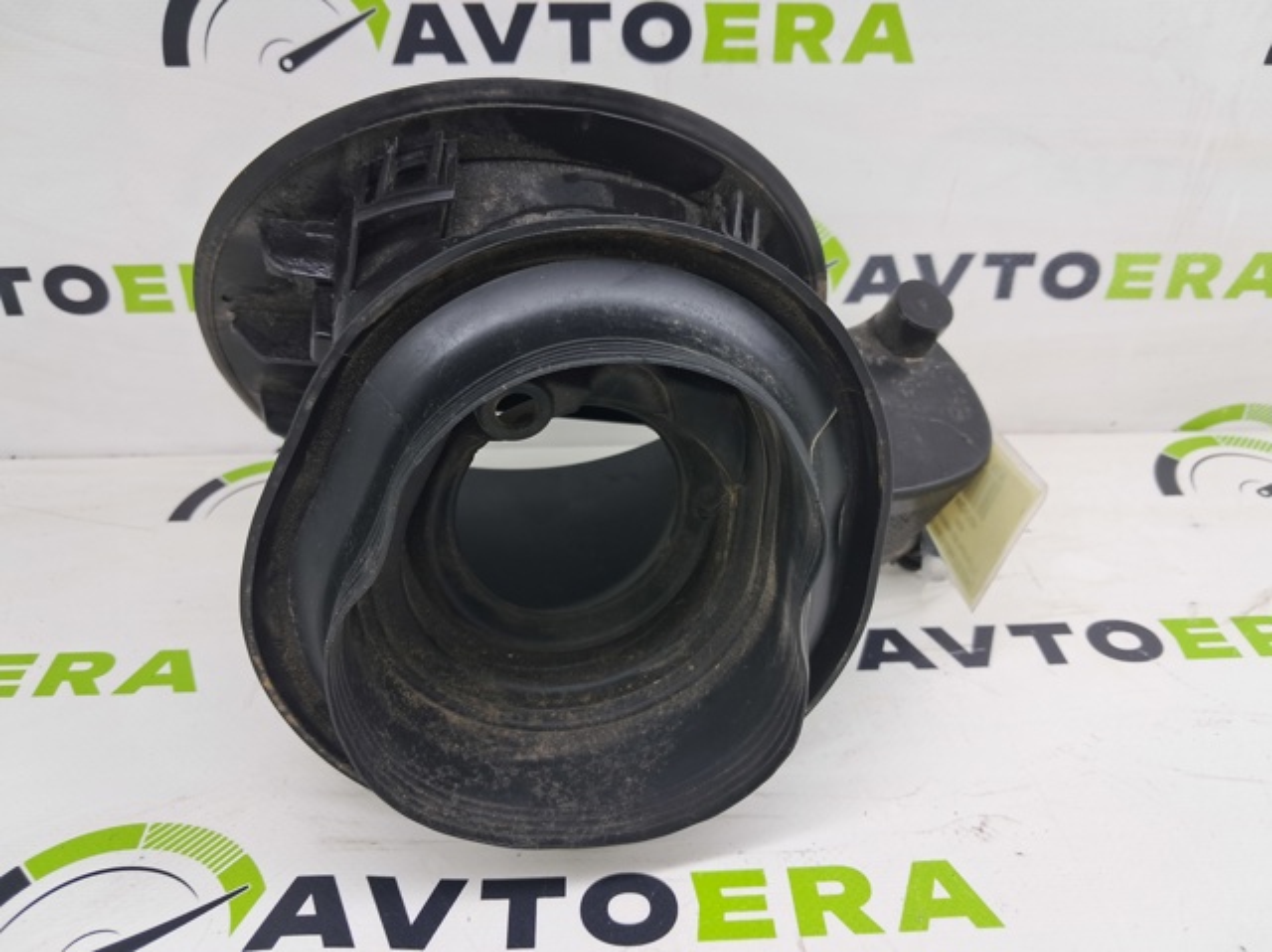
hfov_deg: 65.4
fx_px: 991
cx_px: 636
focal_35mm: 27
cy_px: 476
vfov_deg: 51.3
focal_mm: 4
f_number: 1.8
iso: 50
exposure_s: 1/50
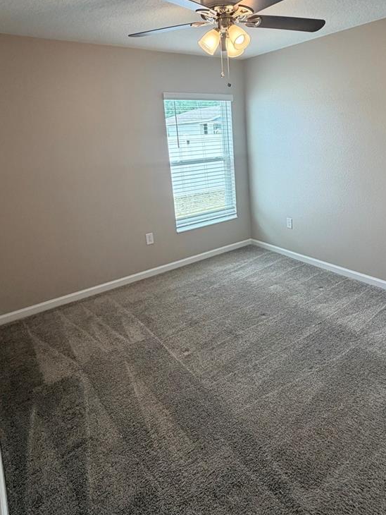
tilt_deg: -13.2
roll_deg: +2.4
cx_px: 249
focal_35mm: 23
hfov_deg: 57.9
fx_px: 342
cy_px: 207
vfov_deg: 73.2
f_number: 2.2
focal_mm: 2.22
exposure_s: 1/120
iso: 160
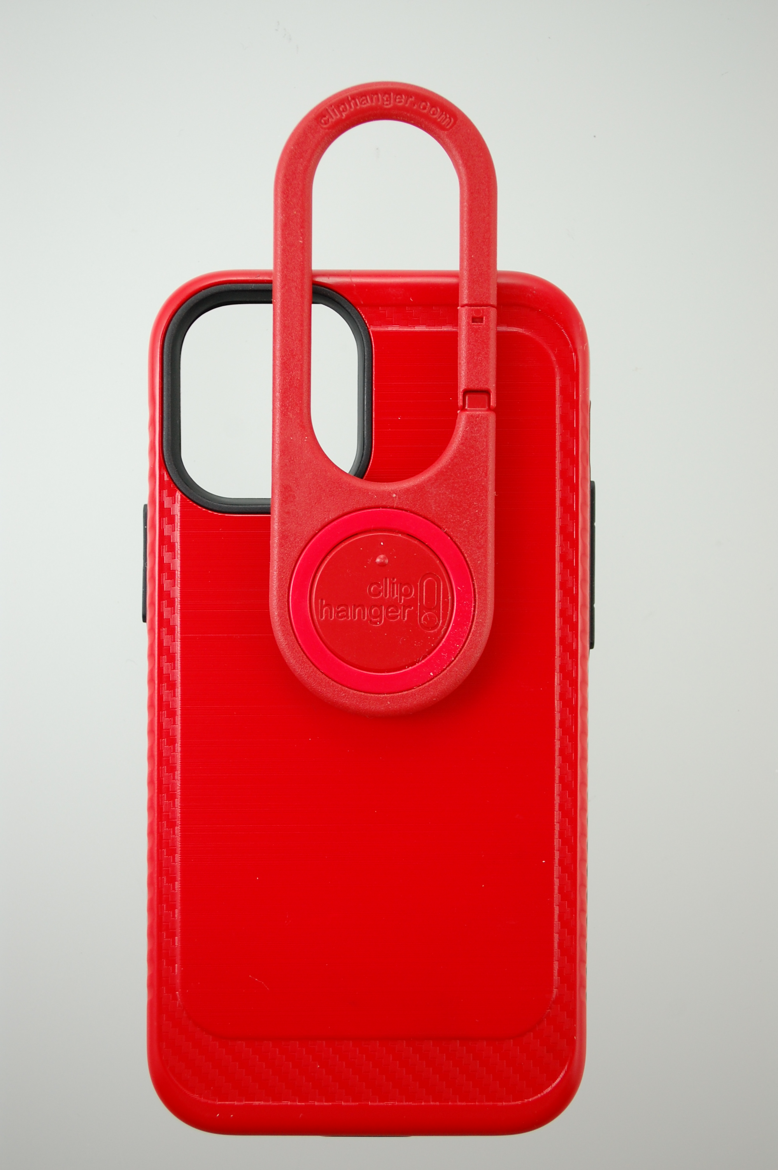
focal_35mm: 52
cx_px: 389
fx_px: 1705
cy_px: 585
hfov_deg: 25.7
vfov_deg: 37.9
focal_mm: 35
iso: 400
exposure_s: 1/30
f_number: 5.3
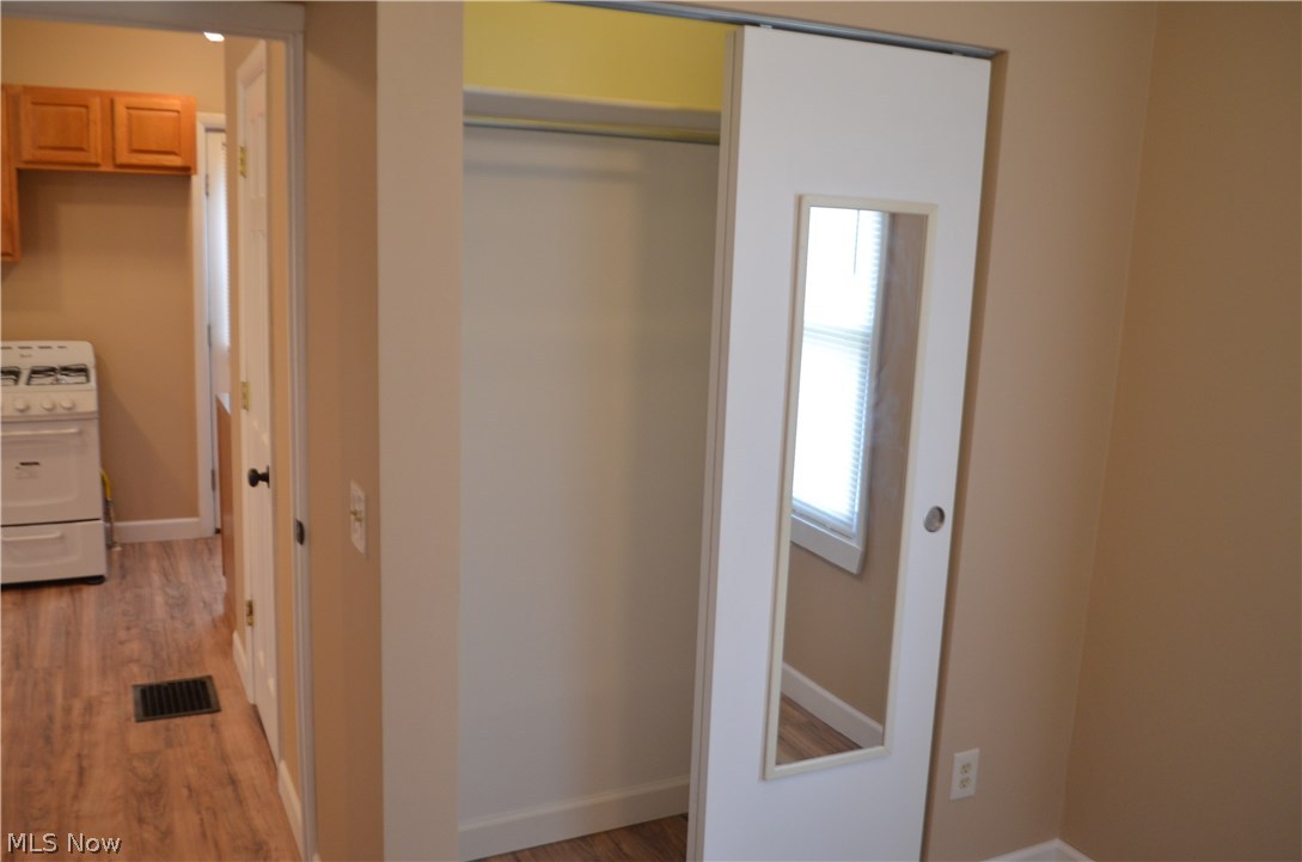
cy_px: 431
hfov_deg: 57.3
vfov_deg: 39.8
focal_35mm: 33
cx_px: 651
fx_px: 1191
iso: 800
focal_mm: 22
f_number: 3.8
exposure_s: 1/50
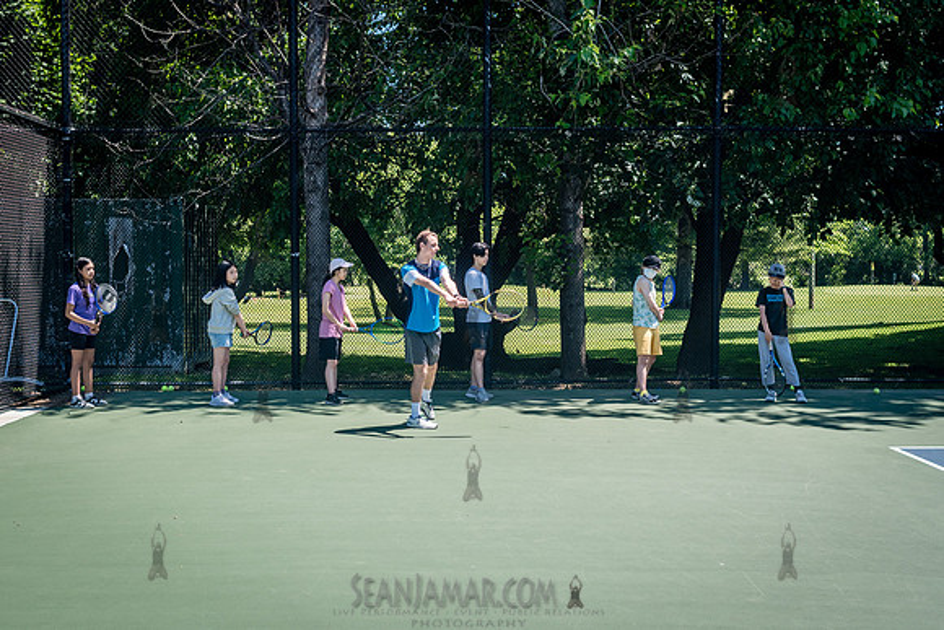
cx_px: 465
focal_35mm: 49
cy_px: 332
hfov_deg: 40.5
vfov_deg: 27.7
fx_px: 1279
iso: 200
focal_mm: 35
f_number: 4
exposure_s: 1/1600
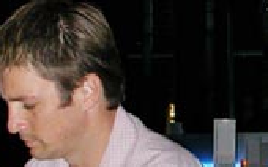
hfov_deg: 12.3
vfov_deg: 7.8
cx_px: 277
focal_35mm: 168
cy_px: 94
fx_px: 1226
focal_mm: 8.2
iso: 200
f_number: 3.2
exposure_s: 1/59.9
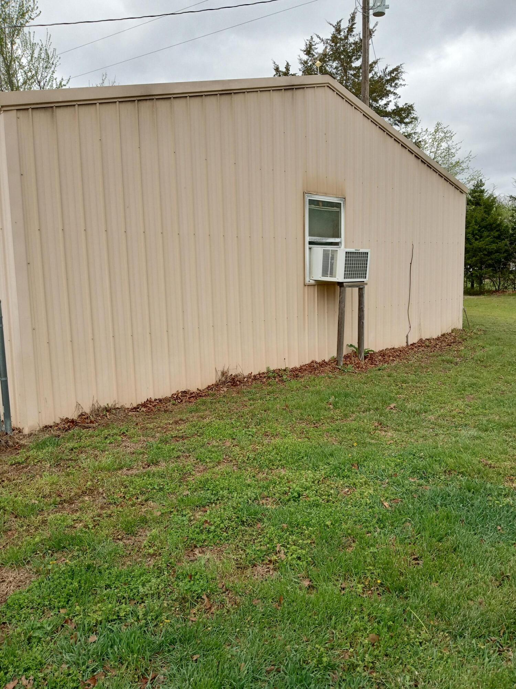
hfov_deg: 49.7
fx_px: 557
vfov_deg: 63.4
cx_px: 258
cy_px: 344
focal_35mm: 28
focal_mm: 3.71
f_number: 2.2
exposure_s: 1/934
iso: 104
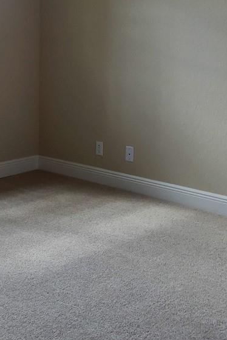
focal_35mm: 55
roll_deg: +2.3
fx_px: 520
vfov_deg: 35.8
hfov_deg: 24.0
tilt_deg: -4.6
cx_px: 24
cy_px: 105
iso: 32
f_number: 2.2
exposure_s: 1/120
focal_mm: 4.15
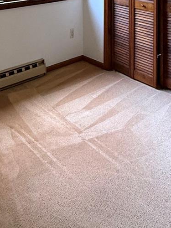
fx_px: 283
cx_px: 44
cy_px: -41
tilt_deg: -0.8
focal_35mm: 43
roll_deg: -0.2
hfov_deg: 33.0
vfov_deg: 35.3
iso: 400
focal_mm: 2.22
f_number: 2.2
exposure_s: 1/66
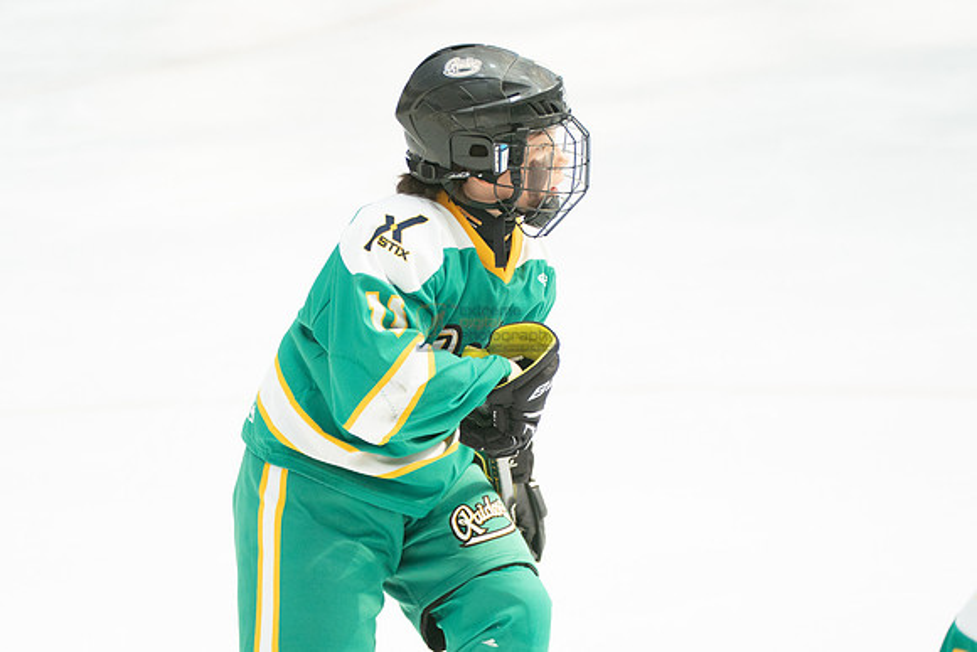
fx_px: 4742
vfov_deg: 7.9
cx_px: 419
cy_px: 457
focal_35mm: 175
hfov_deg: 11.8
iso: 2500
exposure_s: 1/2500
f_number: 3.2
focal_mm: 120
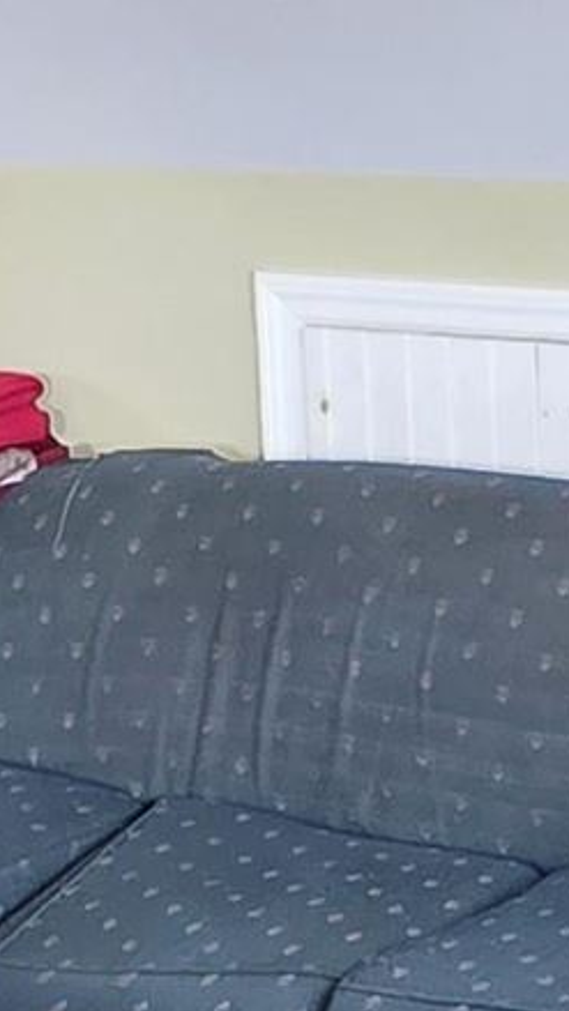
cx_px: 583
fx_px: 2655
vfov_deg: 21.3
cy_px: 808
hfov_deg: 12.1
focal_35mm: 99
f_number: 1.9
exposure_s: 1/60
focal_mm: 2.2
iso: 500
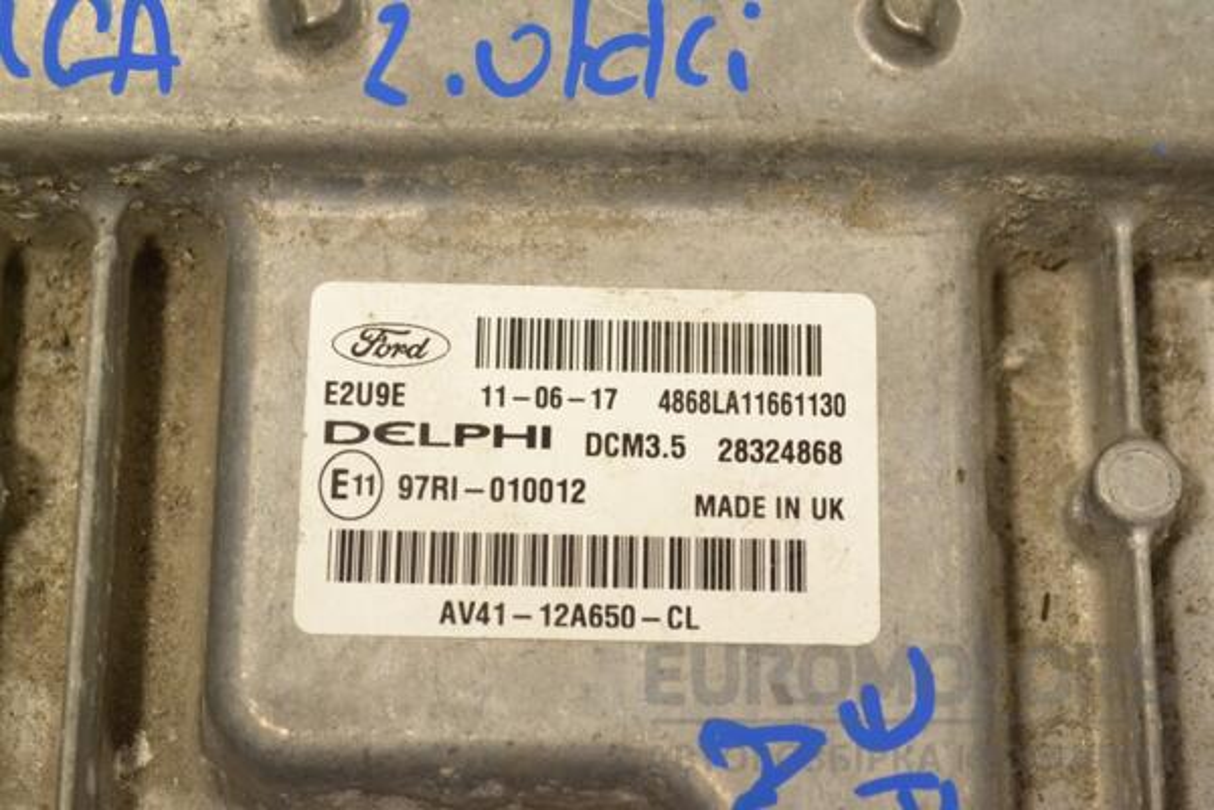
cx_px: 607
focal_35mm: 82
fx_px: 2782
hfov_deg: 24.6
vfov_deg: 16.6
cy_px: 405
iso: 3200
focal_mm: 55
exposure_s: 1/400
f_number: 10
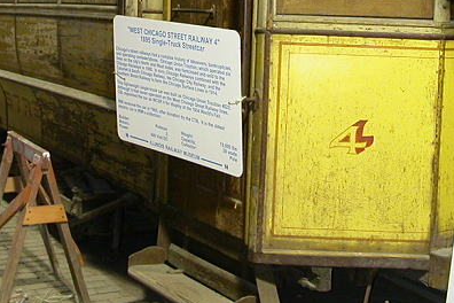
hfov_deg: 29.6
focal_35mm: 68
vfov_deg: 19.6
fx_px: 857
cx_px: 252
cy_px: 21
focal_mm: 5.6
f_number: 2.7
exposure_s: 1/9.7
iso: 200
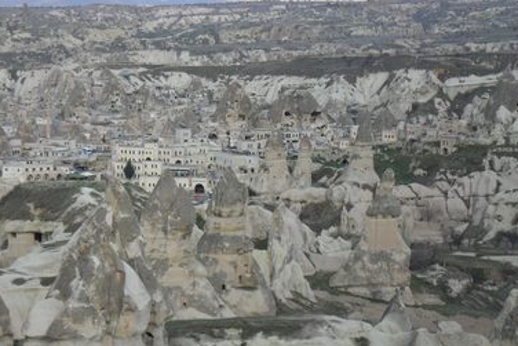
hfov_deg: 19.1
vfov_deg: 12.8
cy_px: 190
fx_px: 1540
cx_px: 229
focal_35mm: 107
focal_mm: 15.4
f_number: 4.3
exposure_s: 1/250
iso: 100
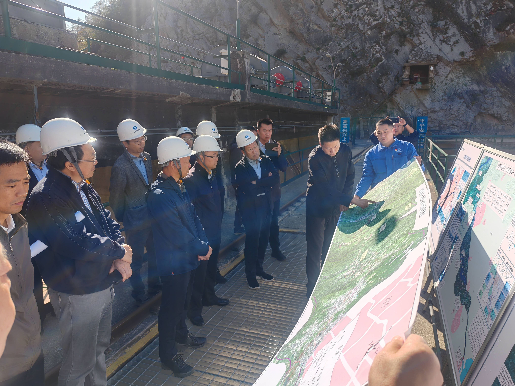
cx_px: 258
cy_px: 193
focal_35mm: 27
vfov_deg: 51.4
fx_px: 402
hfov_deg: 65.3
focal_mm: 6.12
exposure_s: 1/650
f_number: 1.9
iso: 50
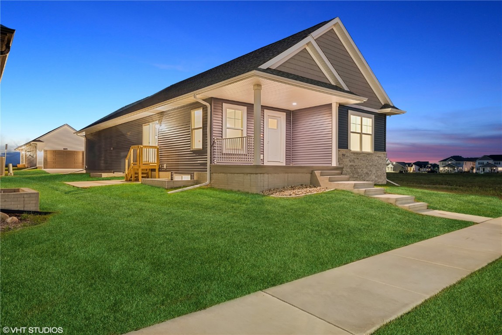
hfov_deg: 77.3
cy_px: 168
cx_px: 251
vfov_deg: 56.2
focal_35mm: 22
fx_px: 314
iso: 200
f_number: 8
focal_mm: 22.5
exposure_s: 10
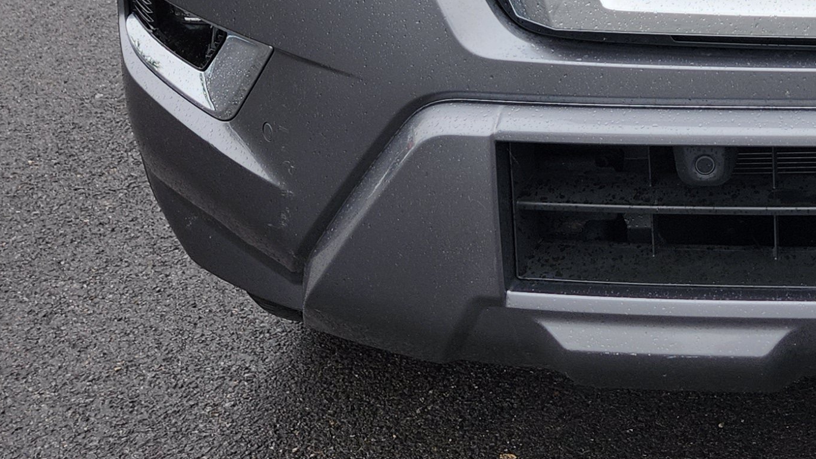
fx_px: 1579
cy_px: -231
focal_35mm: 73
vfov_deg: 15.3
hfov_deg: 26.1
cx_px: 953
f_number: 1.8
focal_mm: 5.54
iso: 25
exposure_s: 1/308
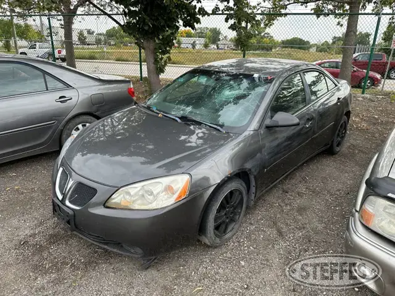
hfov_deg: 71.6
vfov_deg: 56.8
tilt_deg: -16.1
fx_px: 274
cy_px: 148
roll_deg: -1.1
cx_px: 198
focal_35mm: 24
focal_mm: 6.86
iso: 80
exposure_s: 1/773
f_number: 1.78
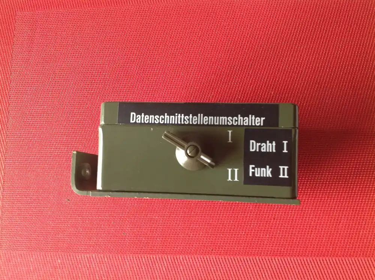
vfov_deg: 40.6
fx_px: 378
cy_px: 140
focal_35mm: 35
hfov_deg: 52.7
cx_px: 188
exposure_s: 1/15
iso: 125
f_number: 2.4
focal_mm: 4.28
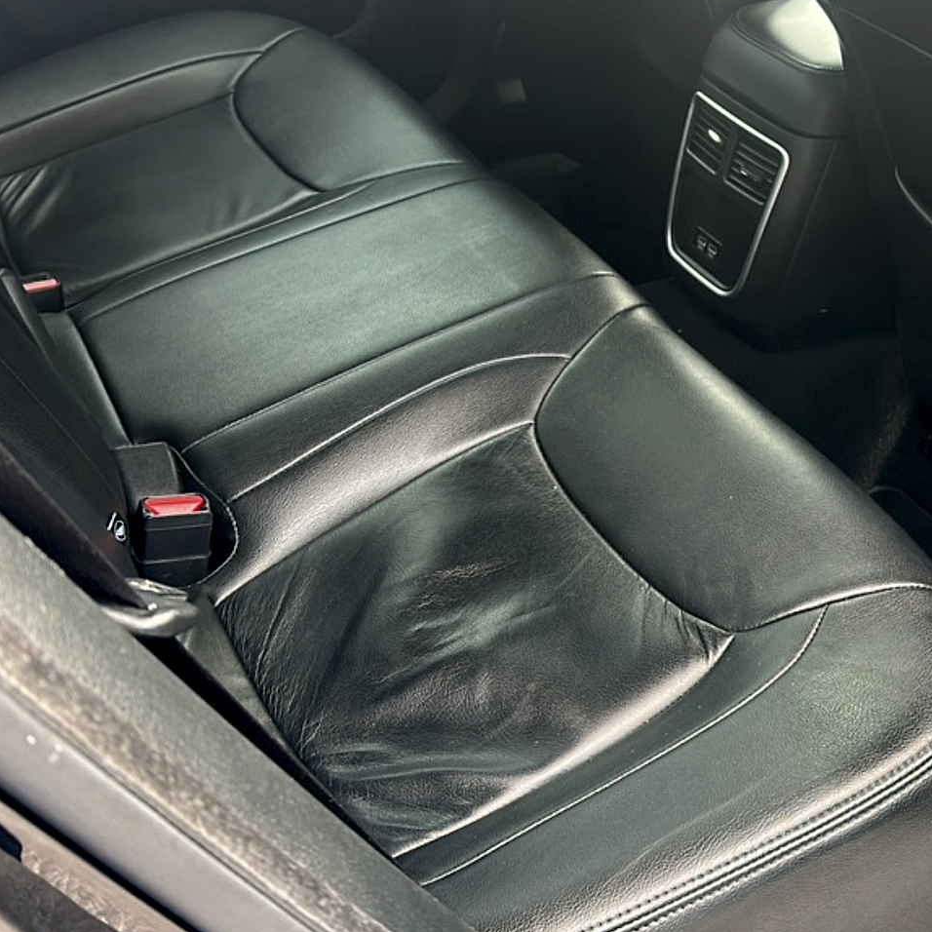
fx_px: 1127
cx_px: 622
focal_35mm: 37
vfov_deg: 44.8
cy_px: 390
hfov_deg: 44.3
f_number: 1.78
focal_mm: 6.86
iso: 125
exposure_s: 1/91
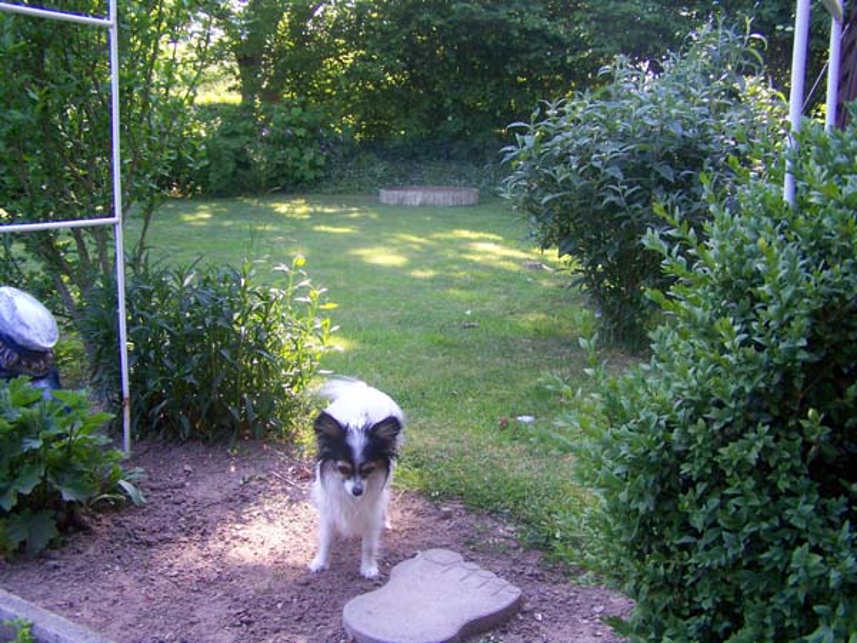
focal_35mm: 38
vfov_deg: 37.7
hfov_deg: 49.0
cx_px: 428
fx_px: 941
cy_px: 322
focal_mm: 6.3
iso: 160
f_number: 2.8
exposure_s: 1/125
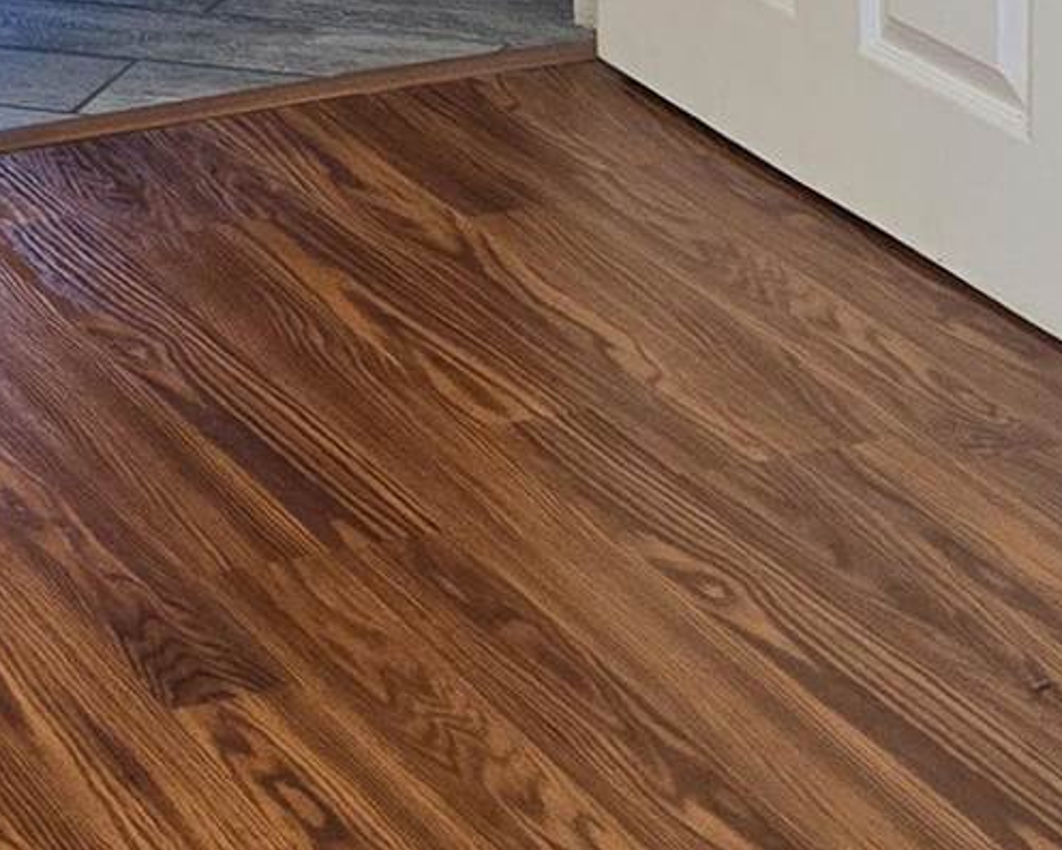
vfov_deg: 10.4
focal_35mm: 139
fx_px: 4370
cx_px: 216
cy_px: -726
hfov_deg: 13.8
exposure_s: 1/120
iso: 320
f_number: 1.8
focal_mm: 5.4
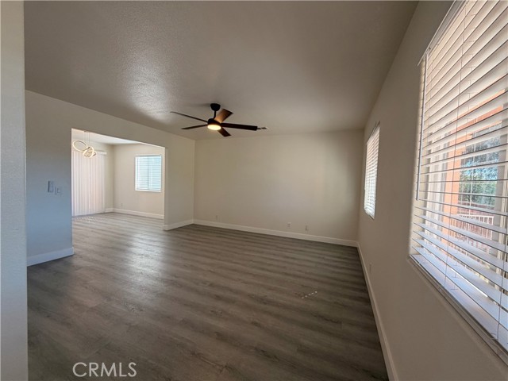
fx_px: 205
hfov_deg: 102.1
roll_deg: -1.0
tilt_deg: -2.6
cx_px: 254
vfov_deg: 85.7
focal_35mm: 14
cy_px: 190
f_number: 2.2
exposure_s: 1/120
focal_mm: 2.22
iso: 100
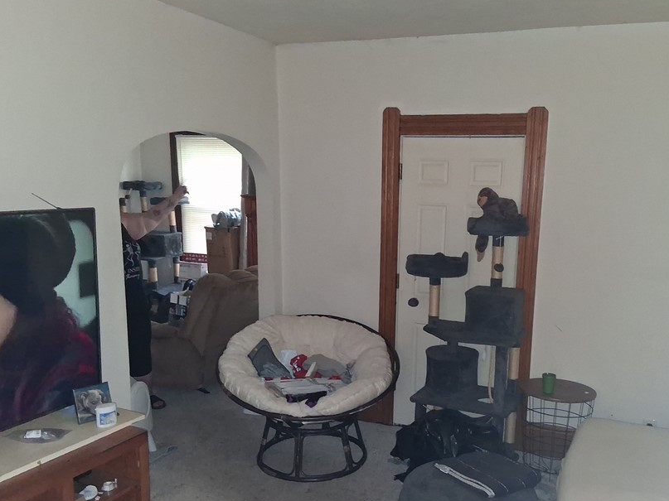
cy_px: 298
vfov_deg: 42.7
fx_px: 638
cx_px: 397
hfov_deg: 55.0
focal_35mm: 33
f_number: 1.8
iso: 25
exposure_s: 1/20
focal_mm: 3.98
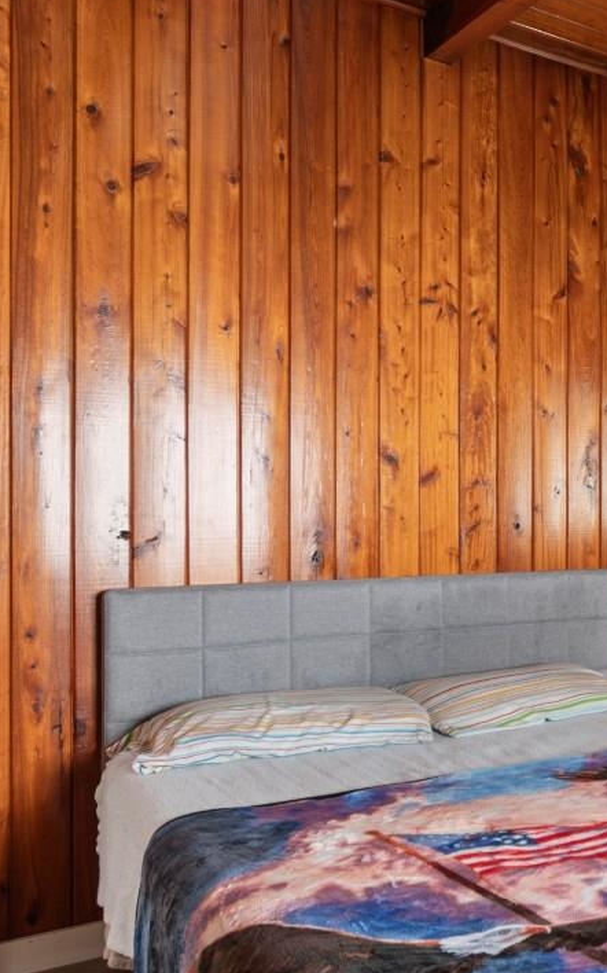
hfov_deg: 31.2
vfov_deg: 55.3
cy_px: 486
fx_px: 927
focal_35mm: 35
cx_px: 705
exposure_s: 1/2
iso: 100
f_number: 4.5
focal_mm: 10
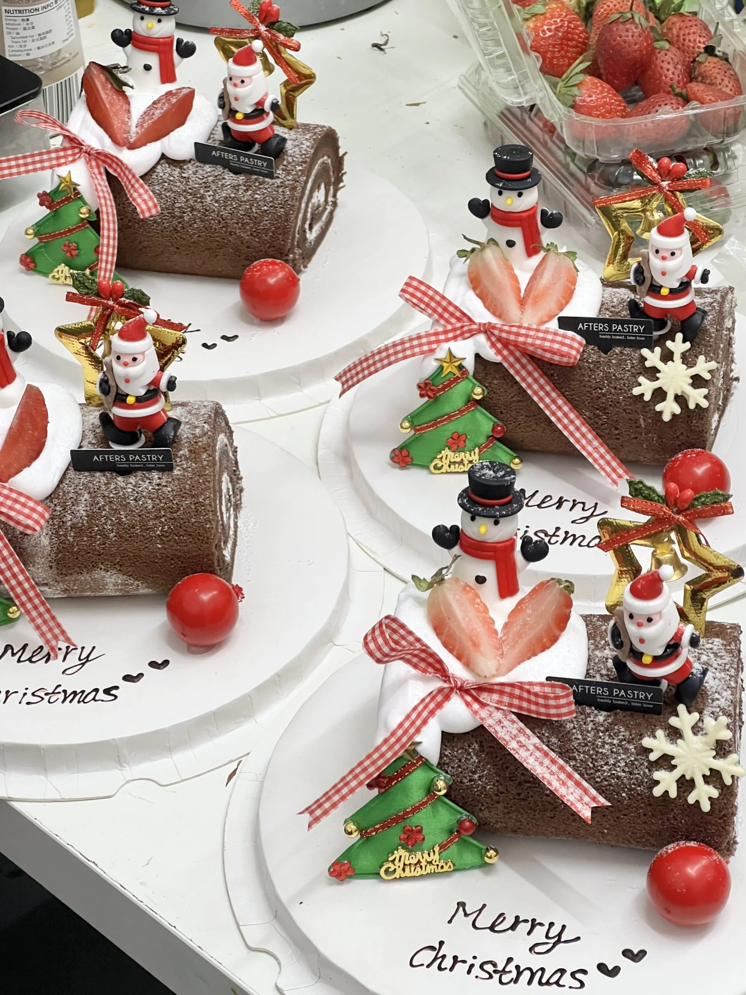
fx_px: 2213
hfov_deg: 19.1
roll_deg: +2.3
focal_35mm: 77
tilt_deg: -37.5
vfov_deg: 25.3
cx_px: 373
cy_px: 498
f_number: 2.8
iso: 250
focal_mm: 9
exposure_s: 1/100
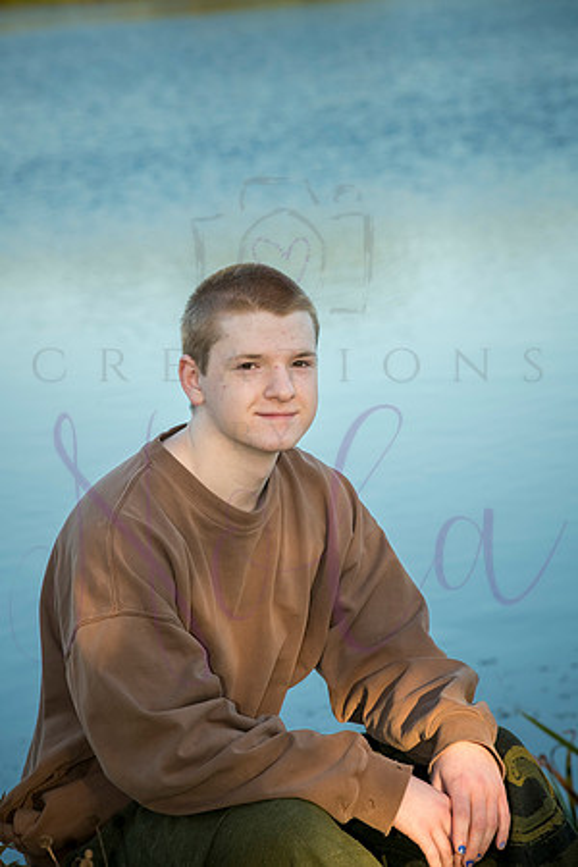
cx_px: 289
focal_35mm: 145
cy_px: 434
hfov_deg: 9.5
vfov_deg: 14.2
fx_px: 3492
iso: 400
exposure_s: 1/400
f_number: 10
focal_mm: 145
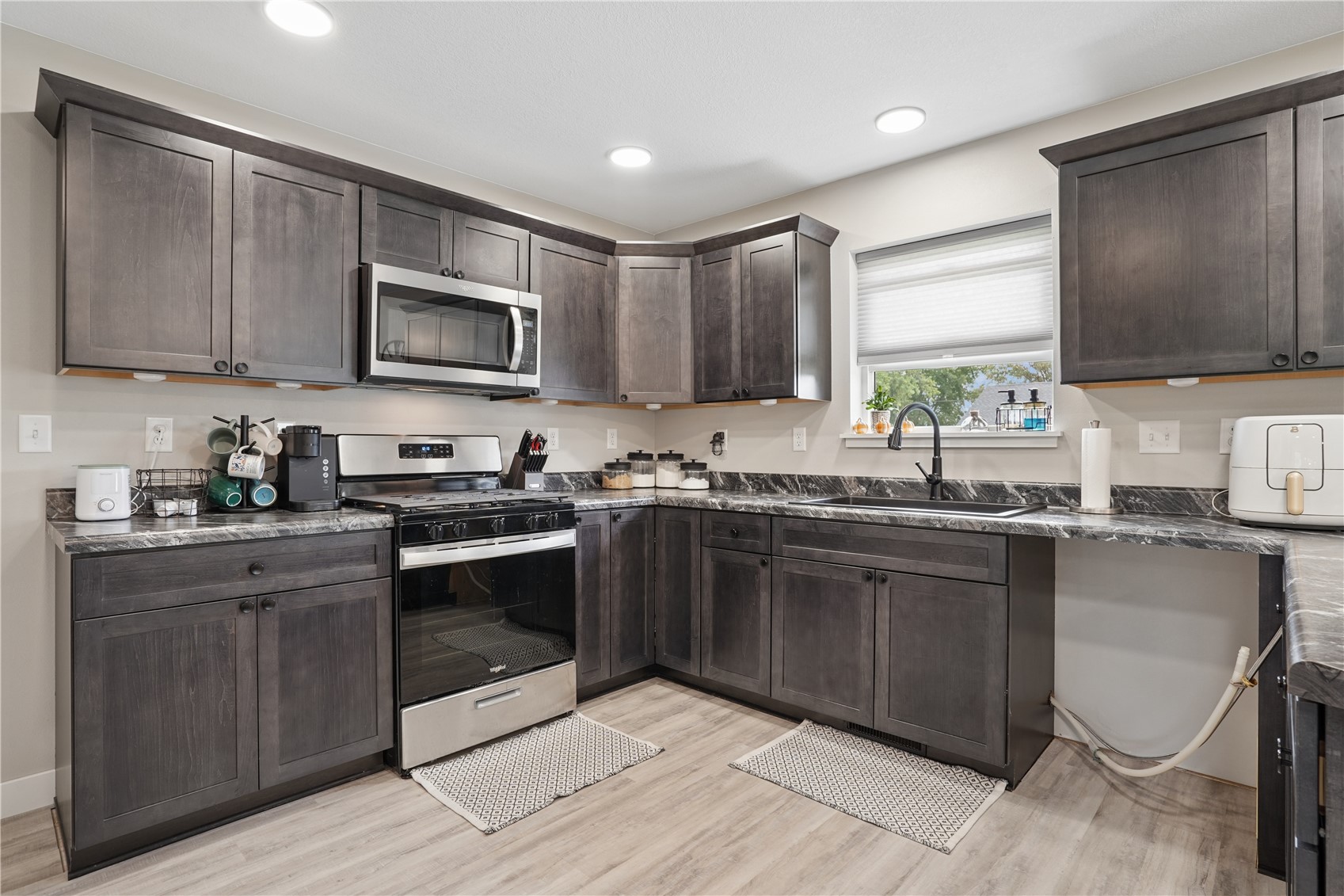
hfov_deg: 93.3
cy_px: 448
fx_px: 635
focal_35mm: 17
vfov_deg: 70.4
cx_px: 672
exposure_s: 1/5
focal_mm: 17
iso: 400
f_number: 9
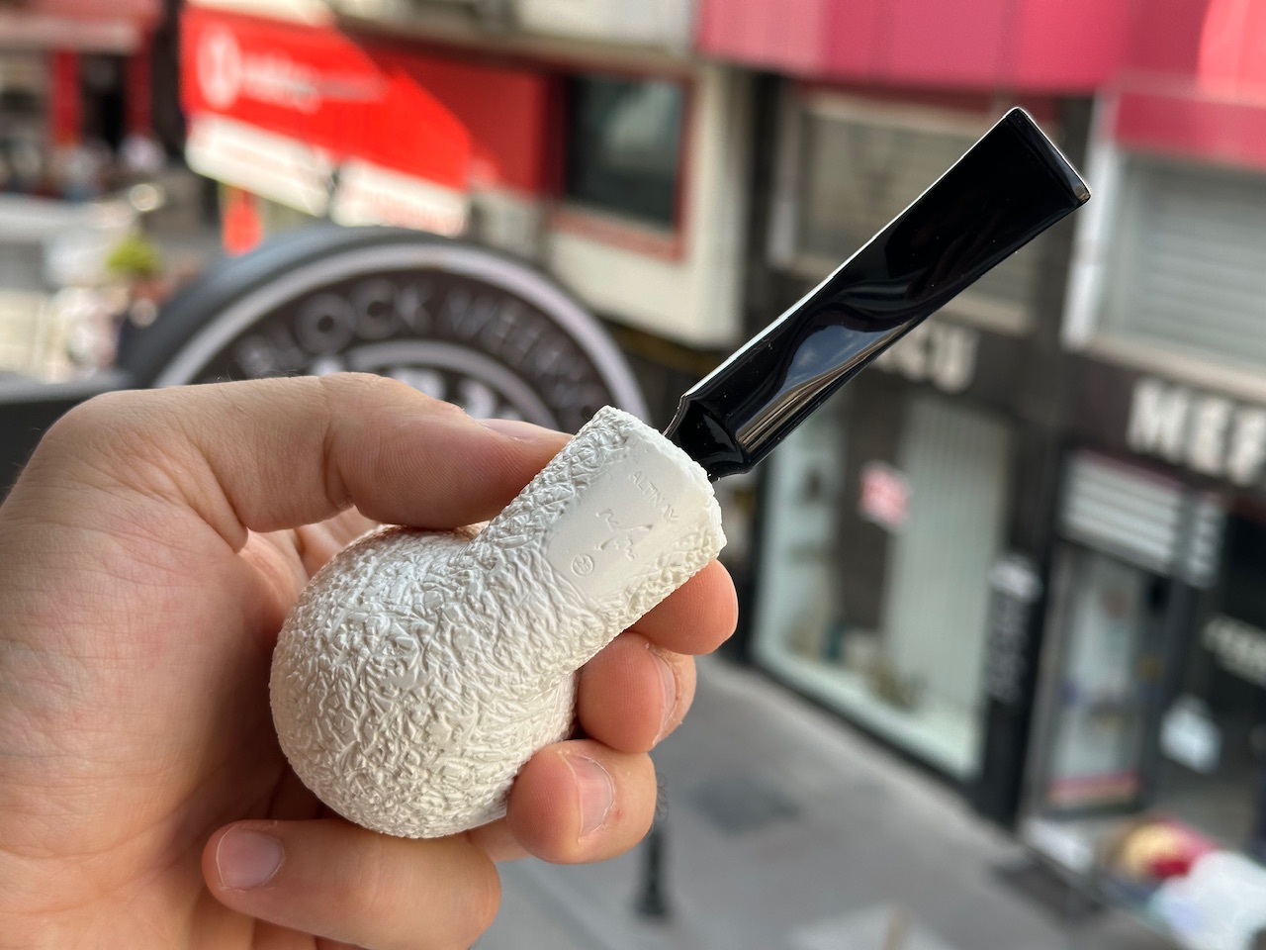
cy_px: 475
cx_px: 633
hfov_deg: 39.7
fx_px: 1755
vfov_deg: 30.3
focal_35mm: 48
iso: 64
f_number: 1.78
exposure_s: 1/587
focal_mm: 6.86
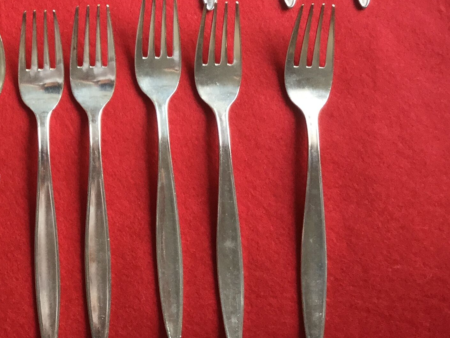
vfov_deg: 20.1
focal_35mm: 72
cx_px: -16
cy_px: 45
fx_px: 936
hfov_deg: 25.5
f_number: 2.4
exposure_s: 1/33
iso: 32
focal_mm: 3.3
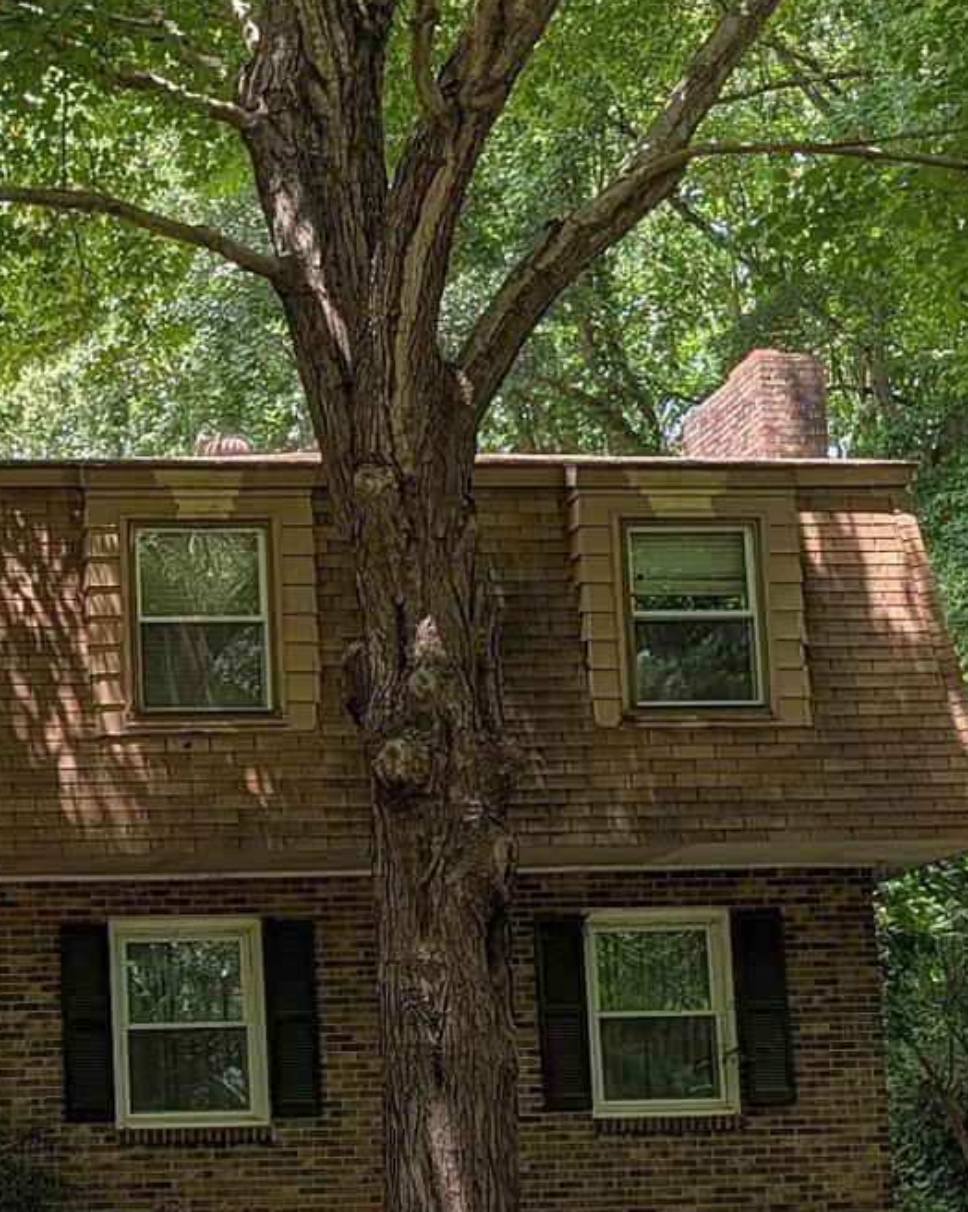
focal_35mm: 73
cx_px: -94
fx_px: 2617
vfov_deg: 25.5
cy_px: 1025
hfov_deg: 20.0
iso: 18
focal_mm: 6.9
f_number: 1.68
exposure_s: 1/2193
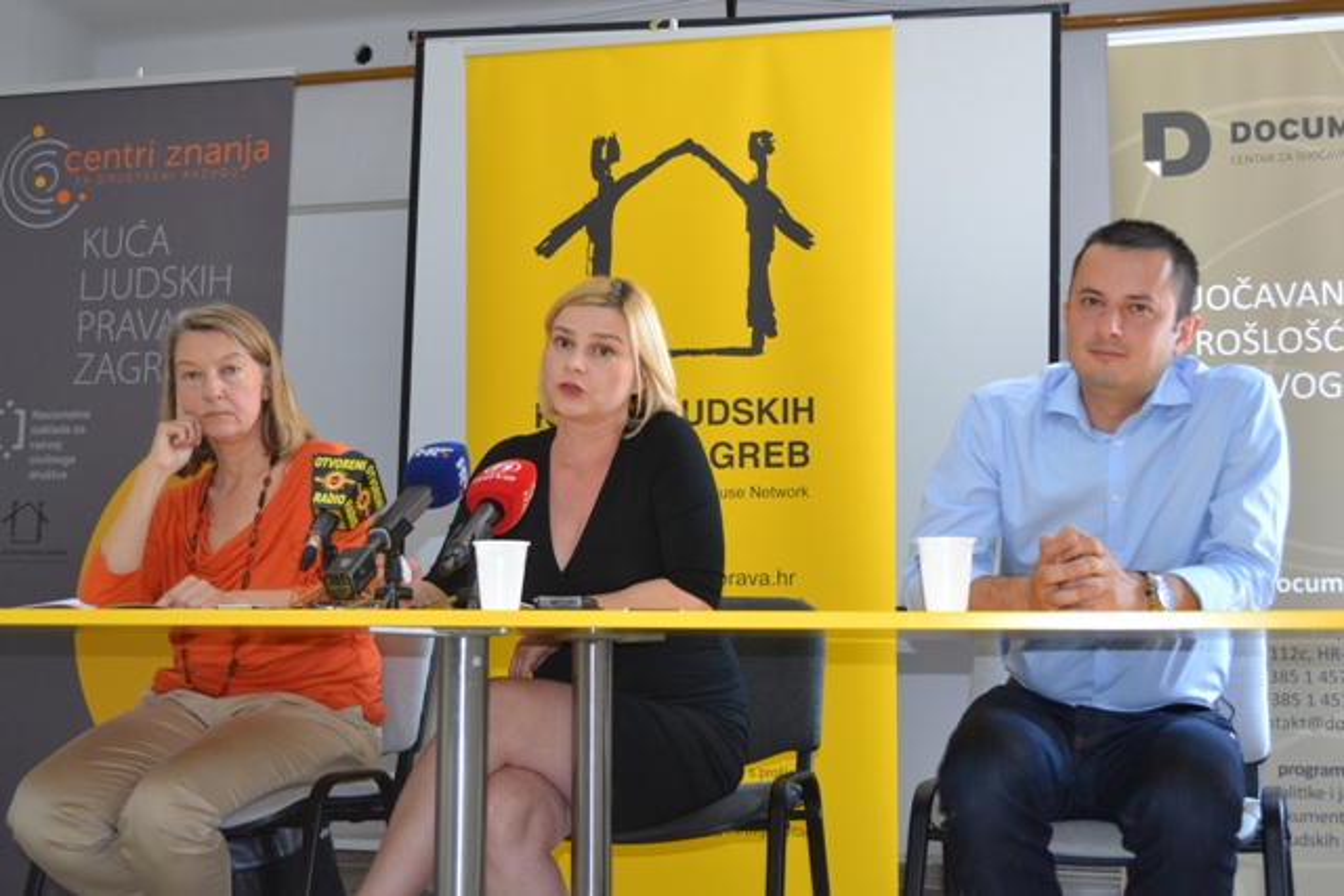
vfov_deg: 28.1
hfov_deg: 41.1
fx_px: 1792
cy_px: 448
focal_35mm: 48
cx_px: 672
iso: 1250
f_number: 4.8
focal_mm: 32
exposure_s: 1/60
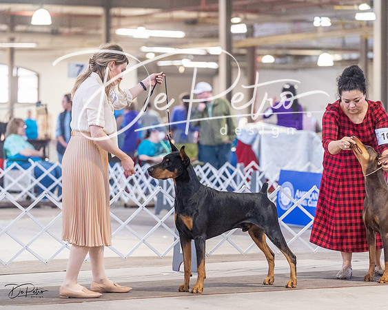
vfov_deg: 9.5
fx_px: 1862
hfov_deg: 11.9
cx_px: 194
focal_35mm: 162
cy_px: 155
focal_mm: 144
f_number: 3.5
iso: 6400
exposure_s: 1/320
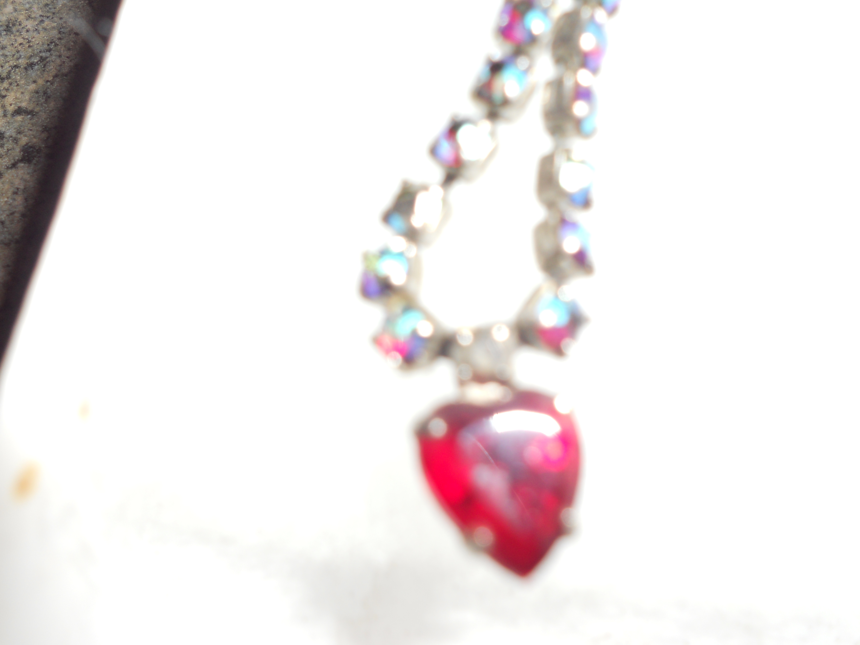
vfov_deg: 44.2
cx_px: 430
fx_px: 795
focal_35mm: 32
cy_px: 322
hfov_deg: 56.8
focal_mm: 5.8
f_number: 8.8
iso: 80
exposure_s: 1/25
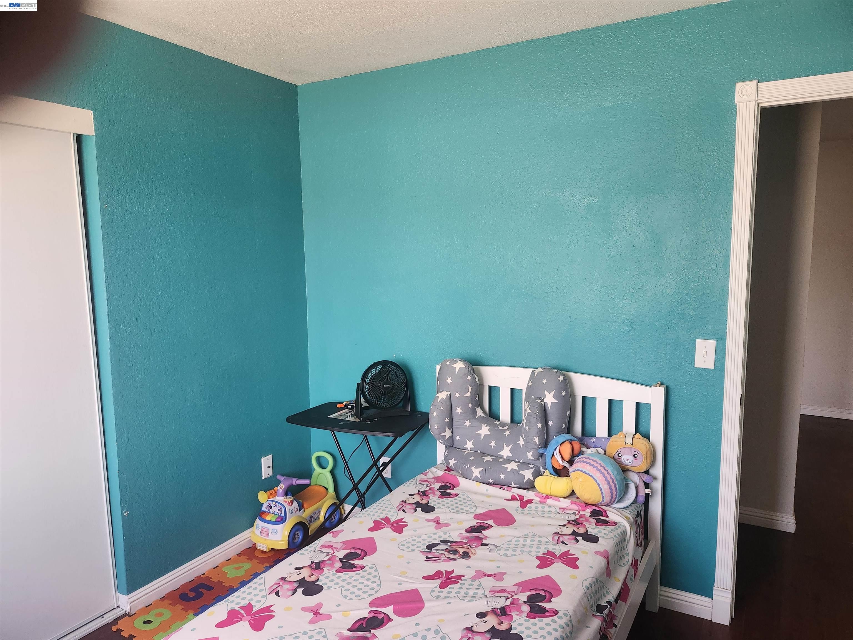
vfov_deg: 58.9
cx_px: 426
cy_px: 320
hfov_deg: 73.9
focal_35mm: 23
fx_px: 567
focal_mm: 5.54
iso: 400
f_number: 1.8
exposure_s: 1/120
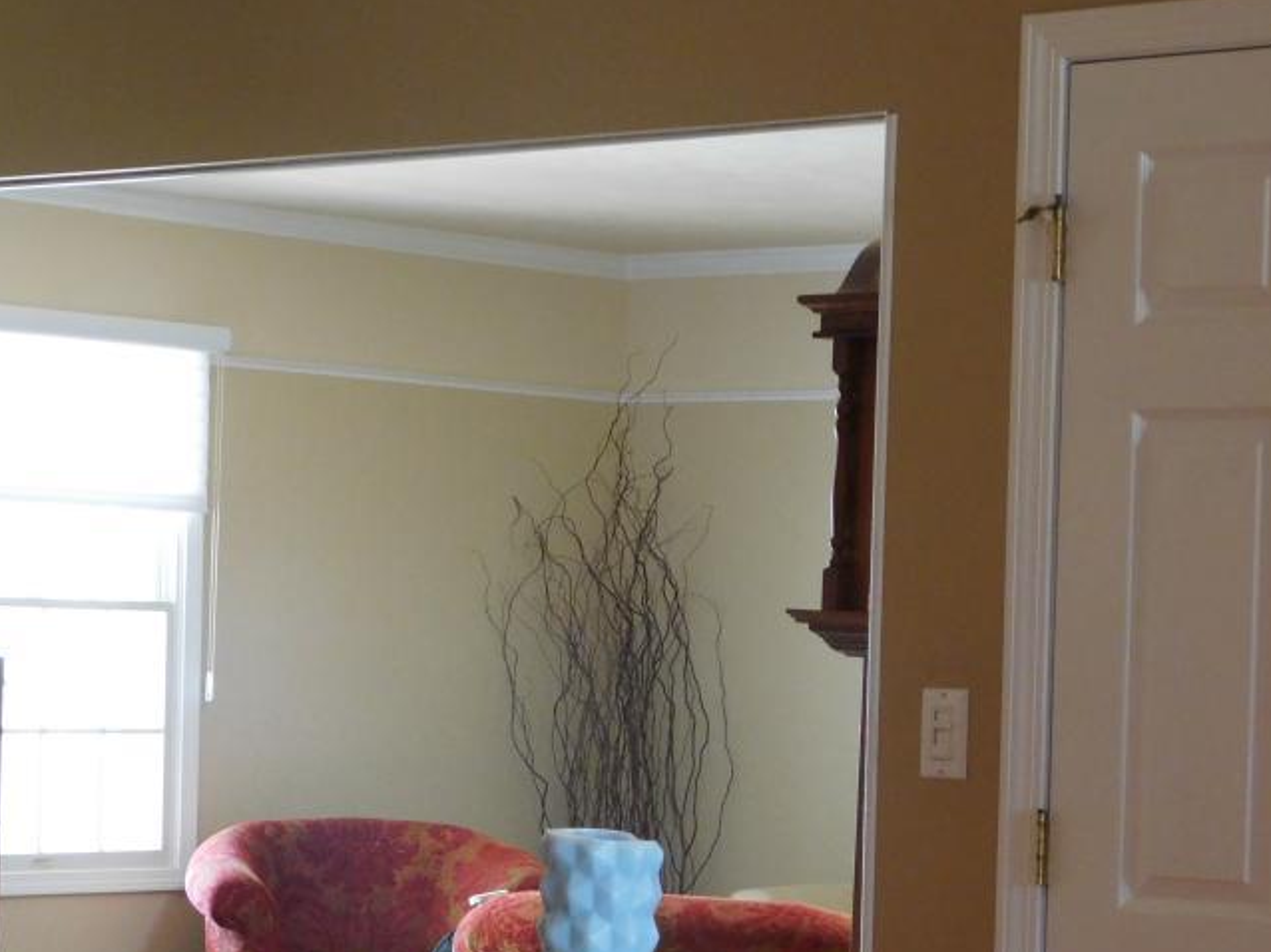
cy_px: 757
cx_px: 408
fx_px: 4184
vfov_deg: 12.9
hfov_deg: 17.2
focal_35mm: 114
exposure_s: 1/25
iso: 400
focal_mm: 12.6
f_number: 4.3
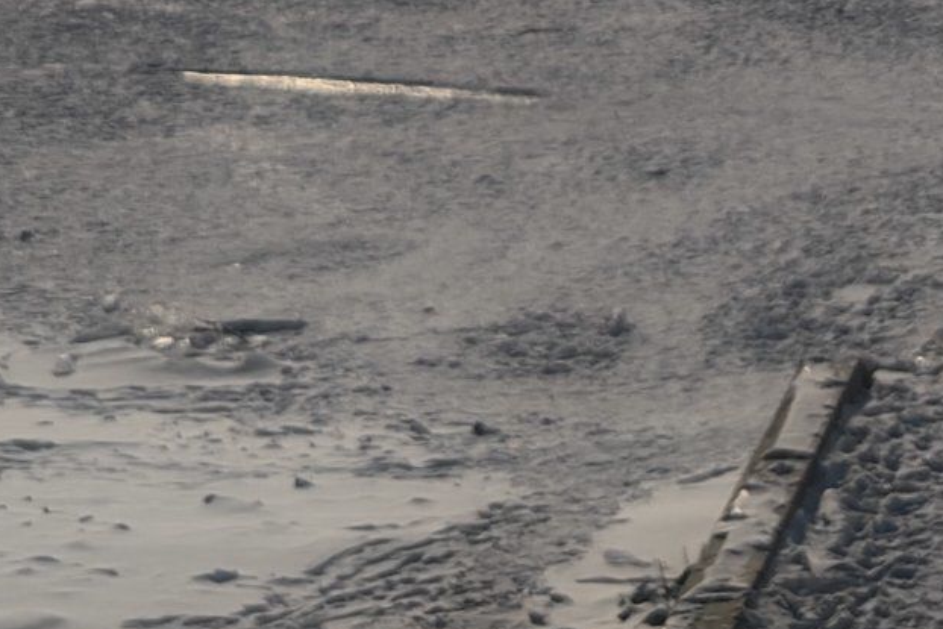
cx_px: 727
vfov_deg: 11.0
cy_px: -900
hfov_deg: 19.3
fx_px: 2751
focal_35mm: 105
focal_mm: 5.56
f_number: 1.88
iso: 71
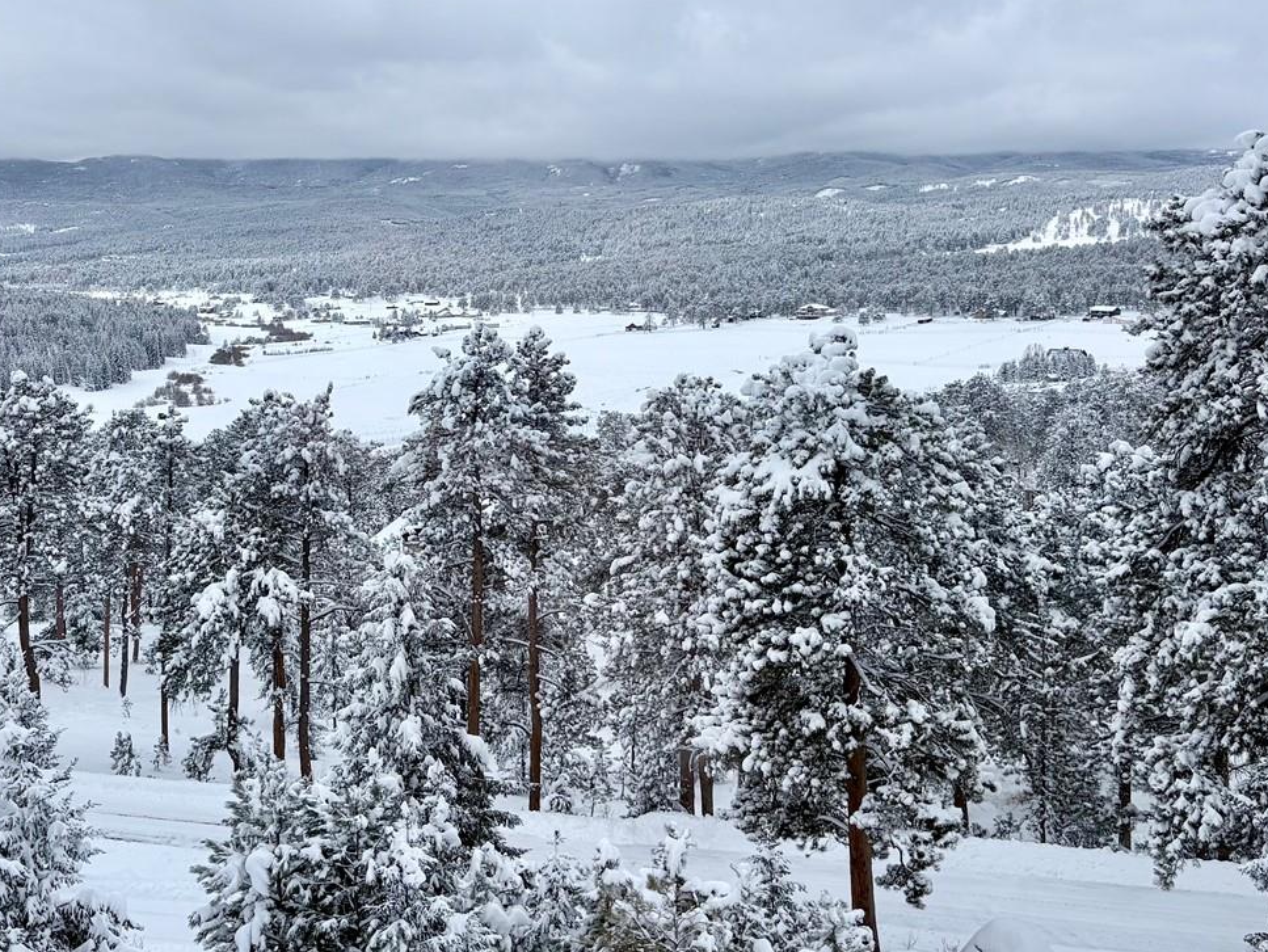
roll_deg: +1.2
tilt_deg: -1.8
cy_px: 313
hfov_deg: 43.2
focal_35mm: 43
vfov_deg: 33.3
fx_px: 1576
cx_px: 425
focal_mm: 5.96
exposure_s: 1/6993
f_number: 1.6
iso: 50
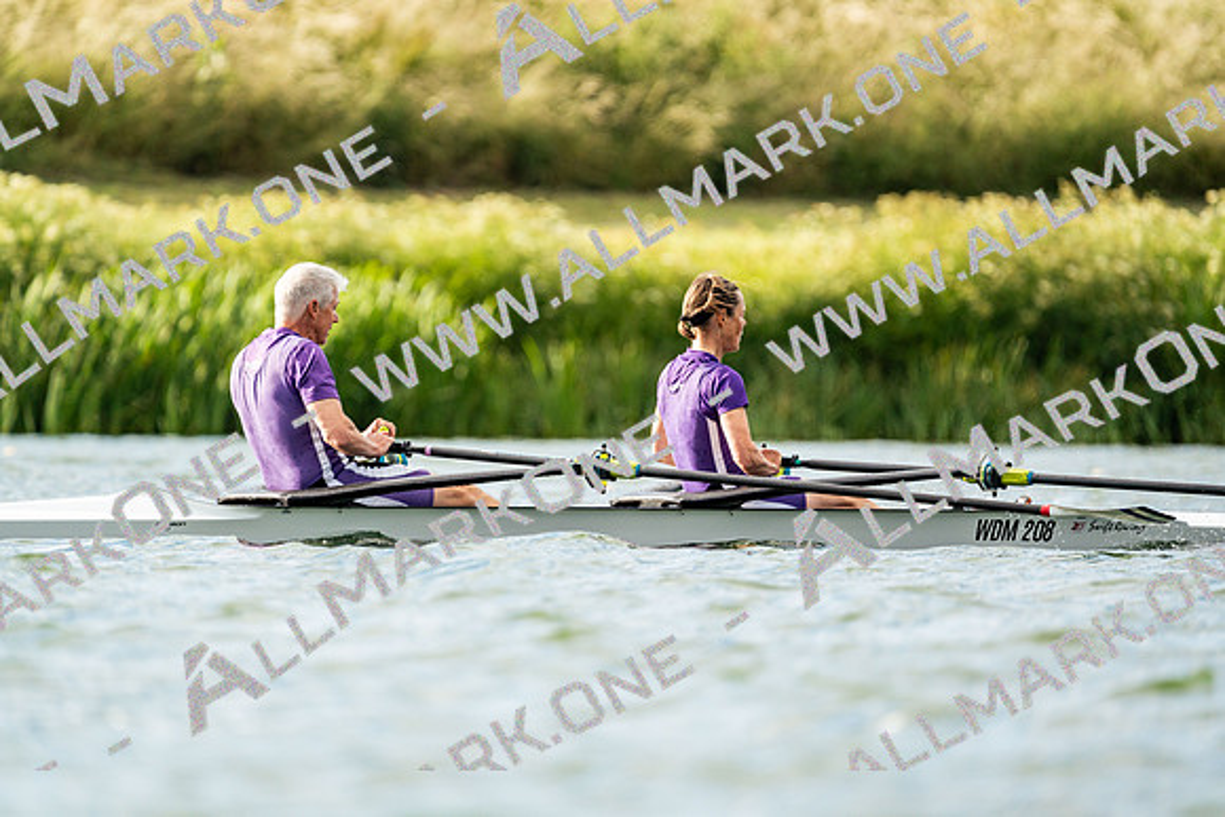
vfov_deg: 2.3
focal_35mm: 600
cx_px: 612
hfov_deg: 3.4
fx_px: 20420
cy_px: 408
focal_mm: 600
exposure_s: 1/2000
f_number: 6.3
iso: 500
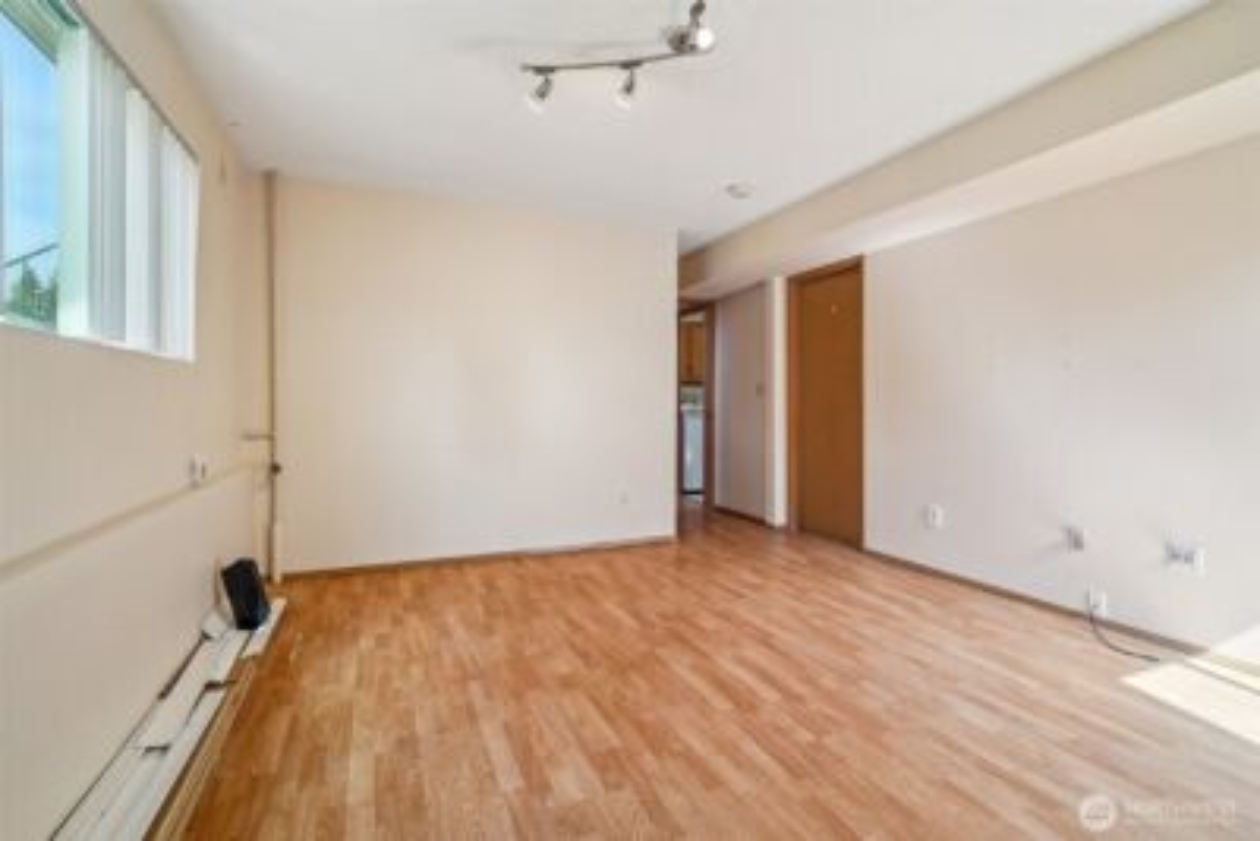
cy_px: 420
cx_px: 630
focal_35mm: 16
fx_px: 560
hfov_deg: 96.7
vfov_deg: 73.8
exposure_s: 1/60
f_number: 8
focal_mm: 16
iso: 1600
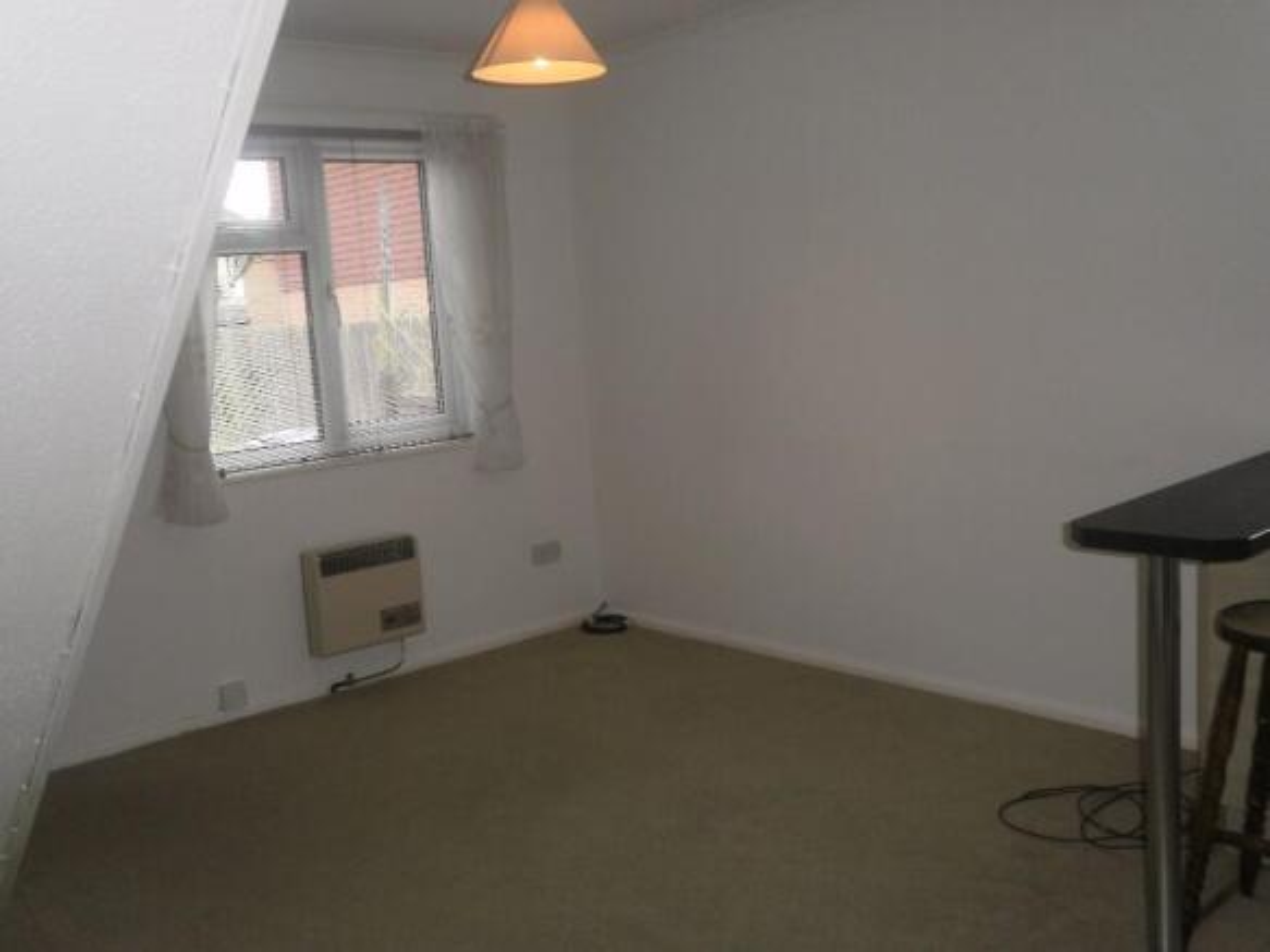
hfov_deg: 58.4
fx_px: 1137
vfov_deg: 45.4
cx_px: 635
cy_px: 476
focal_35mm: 31
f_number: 2.9
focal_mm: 5.45
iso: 125
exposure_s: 1/30
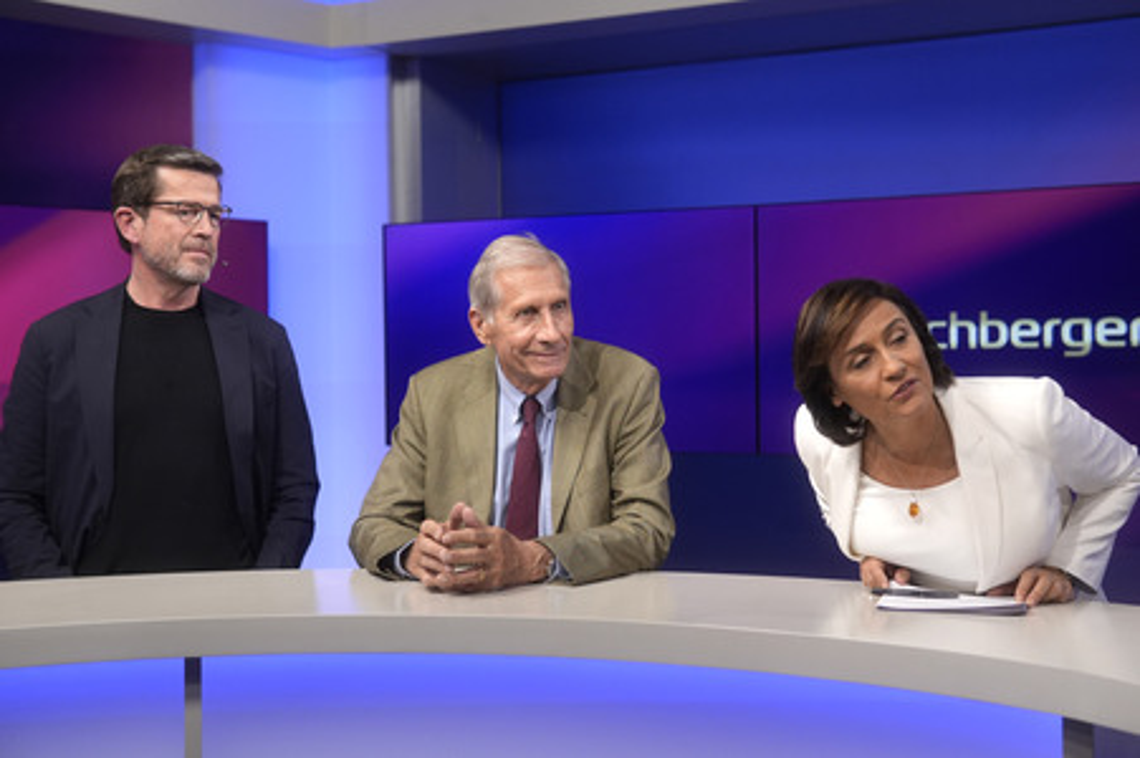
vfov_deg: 29.8
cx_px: 570
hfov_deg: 43.6
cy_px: 379
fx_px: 1424
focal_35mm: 45
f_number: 2.2
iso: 640
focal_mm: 30
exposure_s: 1/250
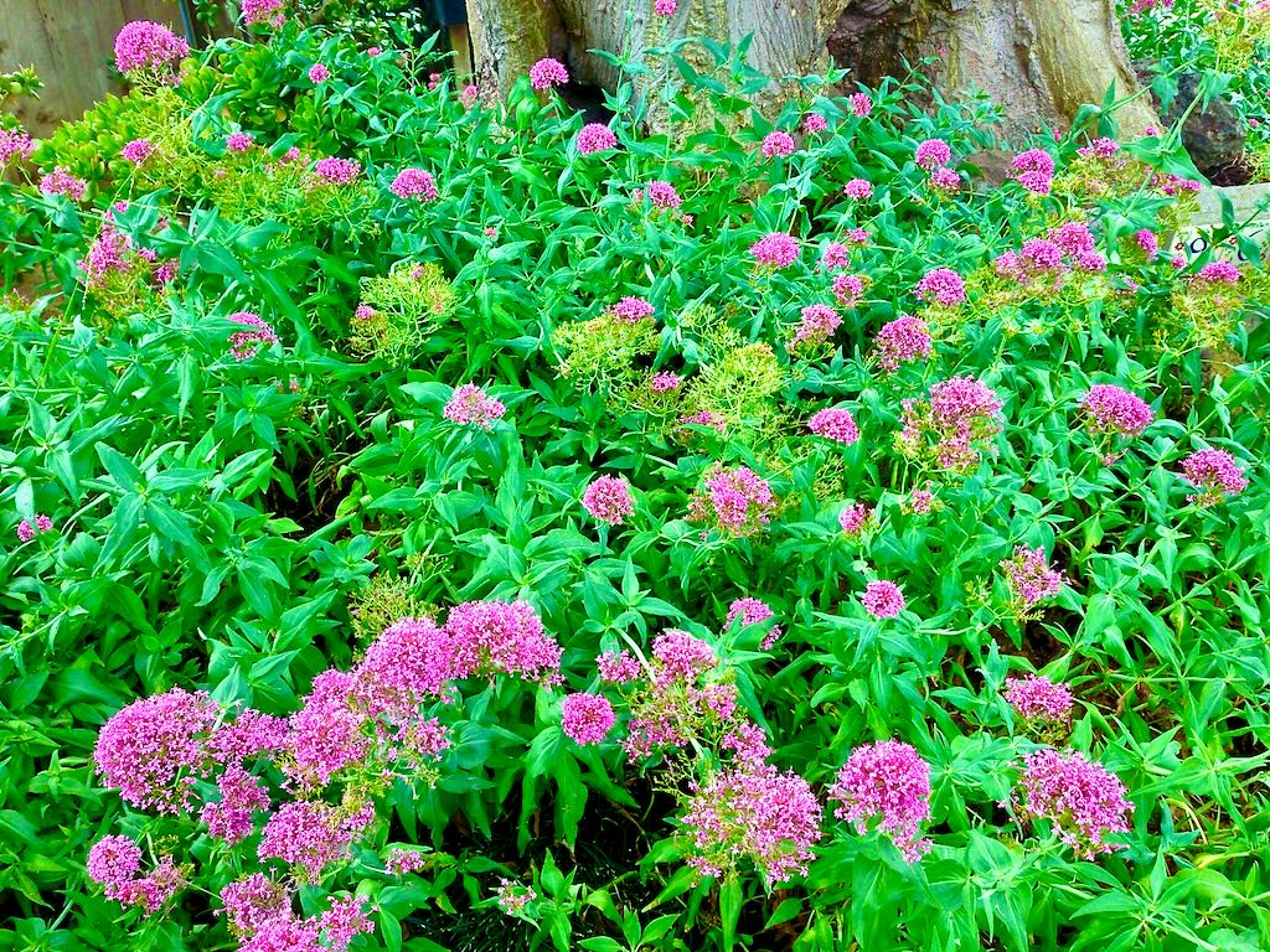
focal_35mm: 33
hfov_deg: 55.4
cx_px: 635
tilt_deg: -27.7
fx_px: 1211
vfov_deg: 42.9
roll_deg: +3.2
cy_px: 476
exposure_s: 1/176
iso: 50
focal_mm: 4.12
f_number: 2.4
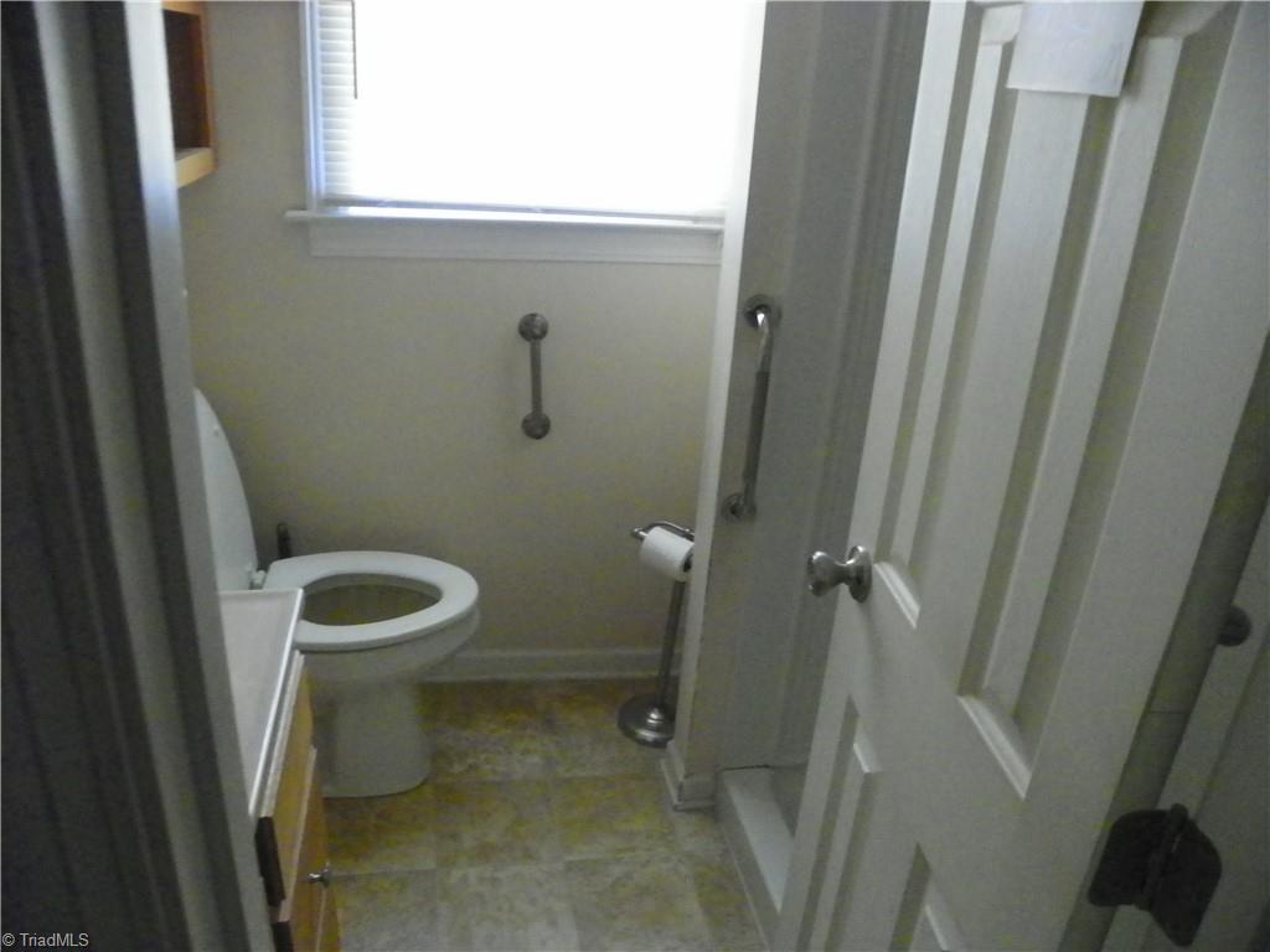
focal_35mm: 26
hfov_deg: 67.3
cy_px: 476
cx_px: 635
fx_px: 954
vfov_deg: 53.1
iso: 800
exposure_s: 1/20
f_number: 2.8
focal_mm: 4.6
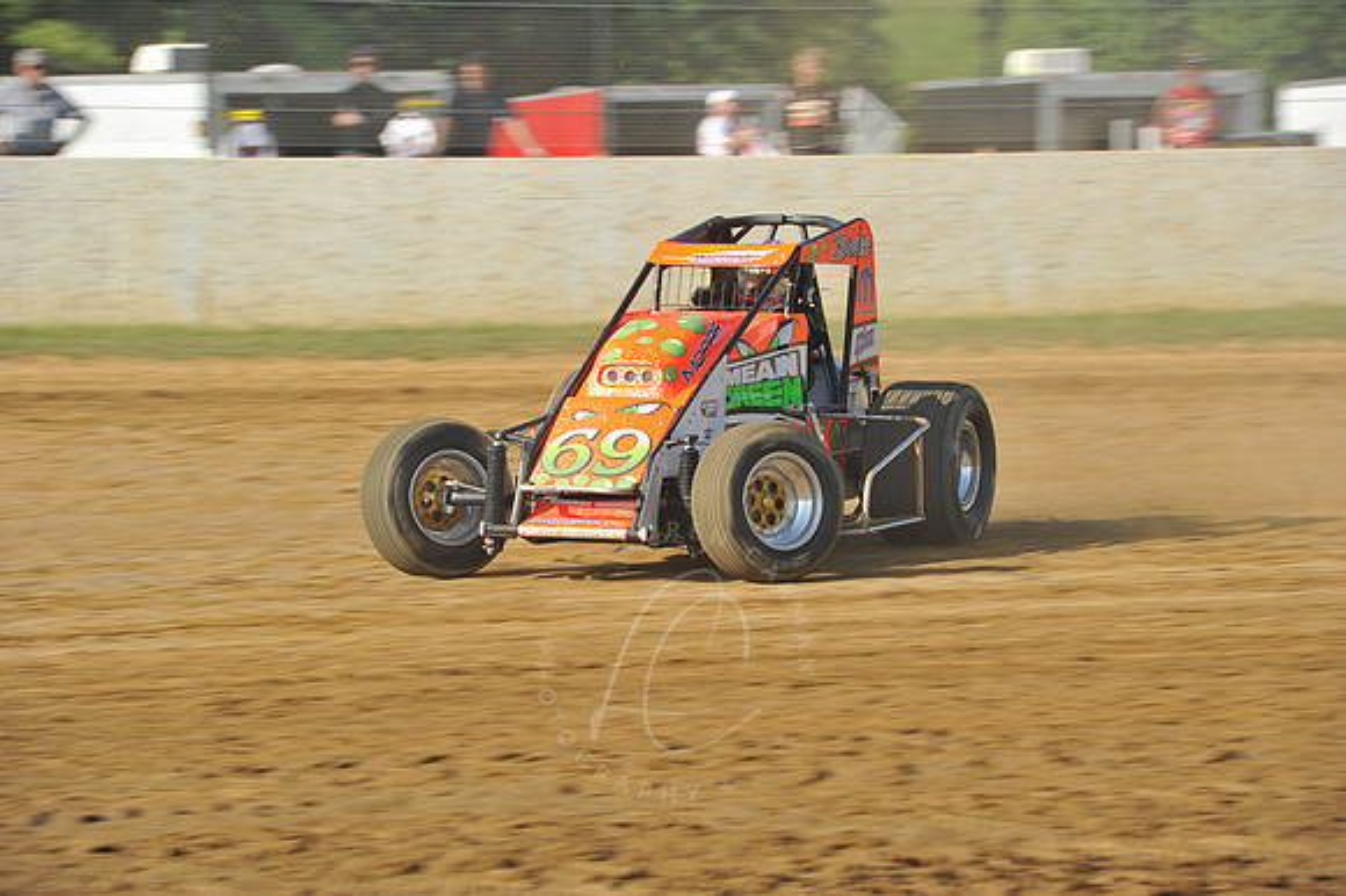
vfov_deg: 7.0
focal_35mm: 195
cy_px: 448
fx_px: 7286
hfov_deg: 10.6
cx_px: 673
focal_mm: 195
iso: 320
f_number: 10
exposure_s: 1/320
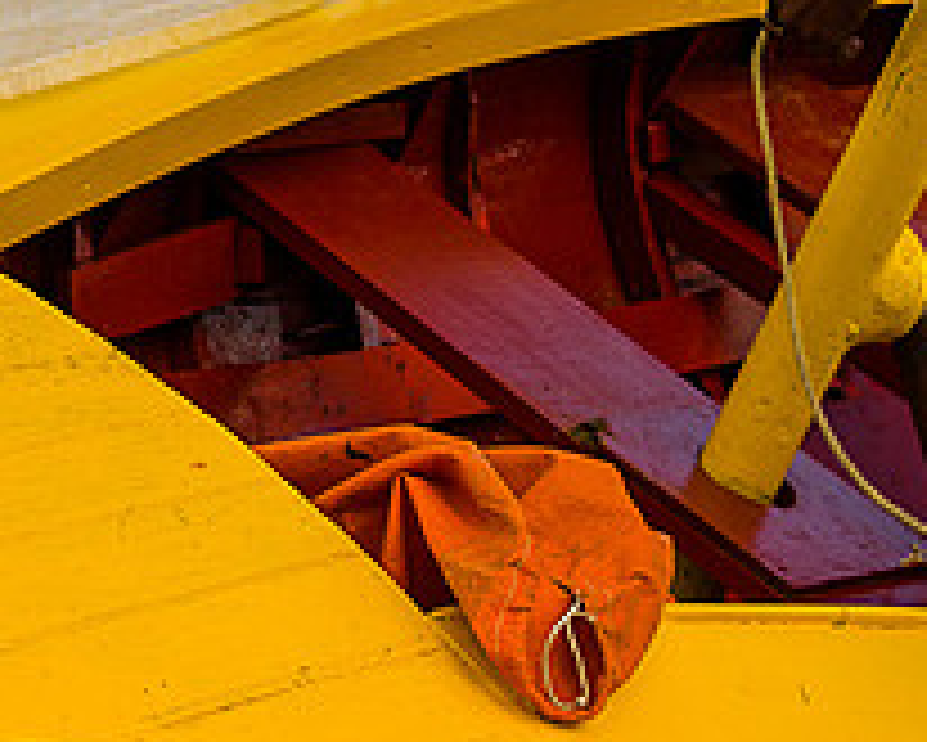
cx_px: -137
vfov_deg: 7.2
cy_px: 252
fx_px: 5901
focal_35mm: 215
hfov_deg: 8.9
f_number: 6.3
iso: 110
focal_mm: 70
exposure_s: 1/320
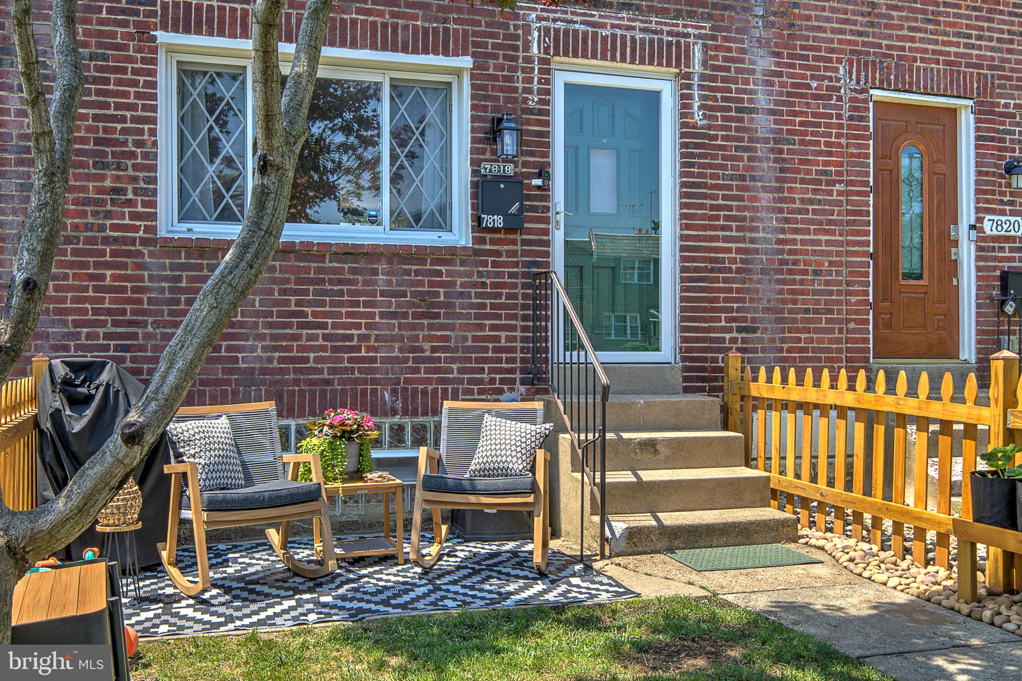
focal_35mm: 36
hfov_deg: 53.1
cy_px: 340
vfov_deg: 36.9
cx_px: 511
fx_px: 1022
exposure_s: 1/80
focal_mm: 24
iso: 100
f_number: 8
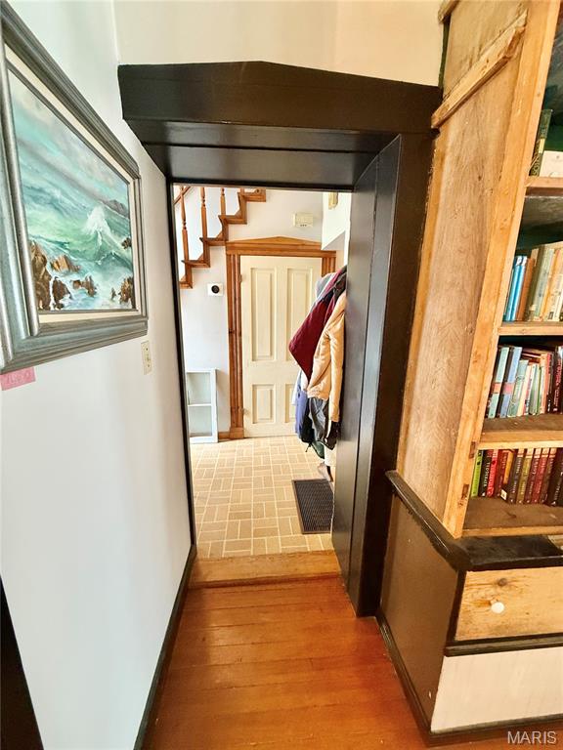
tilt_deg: -10.4
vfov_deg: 102.1
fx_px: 304
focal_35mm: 14
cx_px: 282
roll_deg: -1.4
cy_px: 375
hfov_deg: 85.7
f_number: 2.2
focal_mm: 2.22
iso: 500
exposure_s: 1/60
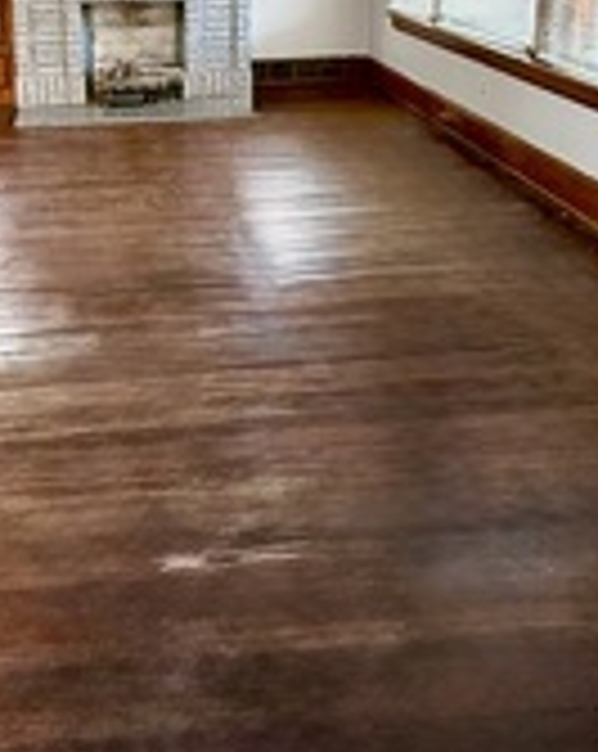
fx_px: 910
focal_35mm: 41
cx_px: 137
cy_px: 144
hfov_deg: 35.4
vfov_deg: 42.7
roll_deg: +1.1
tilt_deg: -14.5
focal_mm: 2.22
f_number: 2.2
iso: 400
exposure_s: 1/60
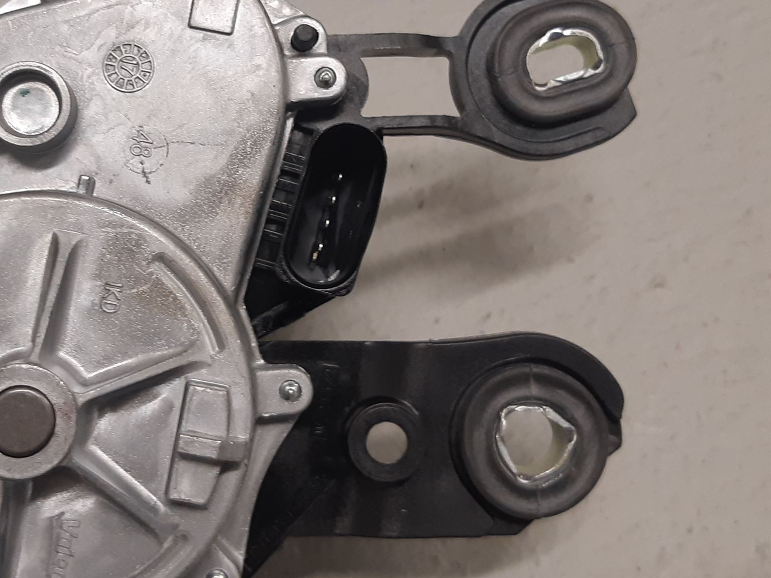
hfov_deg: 51.6
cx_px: 252
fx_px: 780
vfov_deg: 40.2
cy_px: 190
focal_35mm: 35
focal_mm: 3.93
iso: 100
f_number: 1.7
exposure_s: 1/50
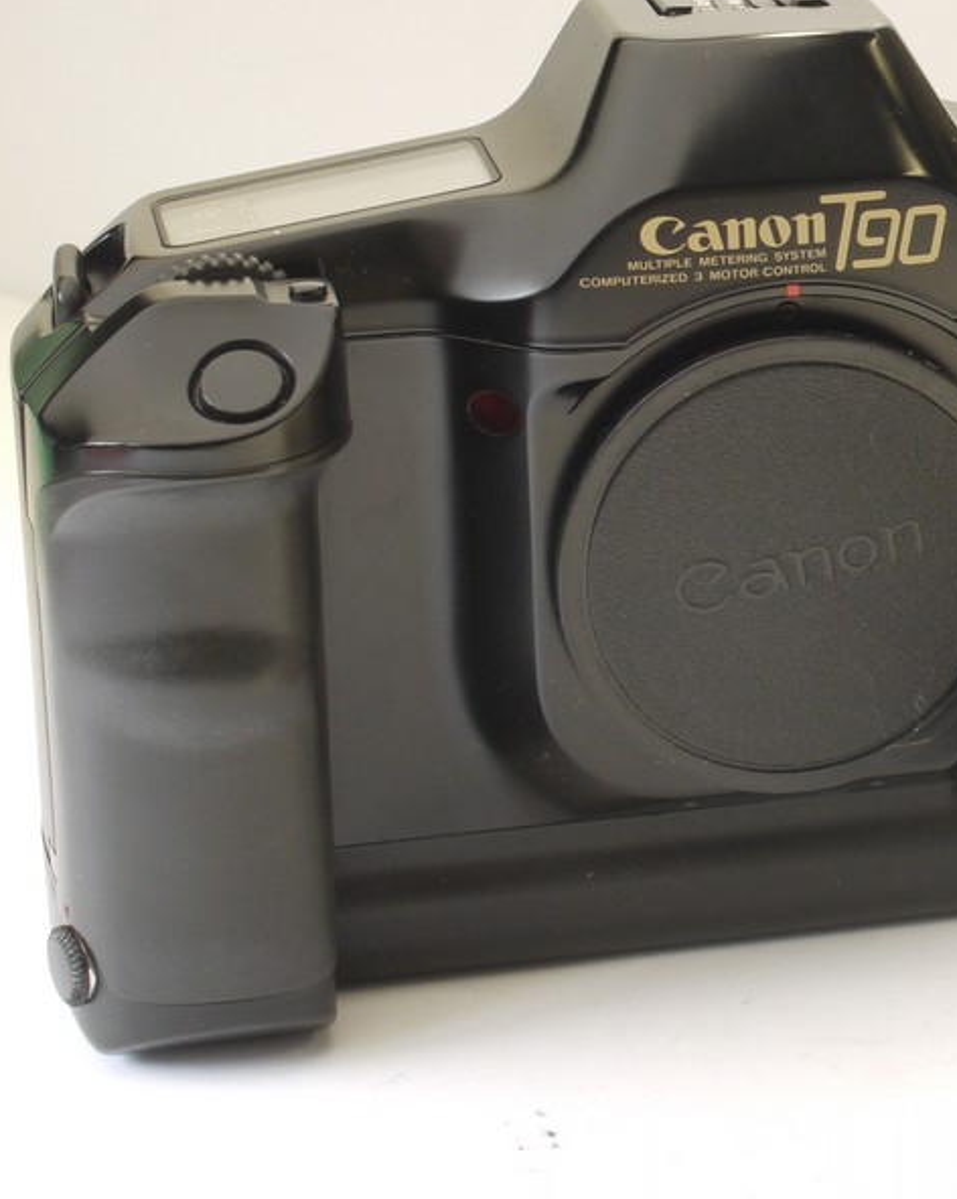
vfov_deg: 16.1
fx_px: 4217
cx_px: 1146
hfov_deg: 12.6
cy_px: 375
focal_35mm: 119
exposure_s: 1/8
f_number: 8
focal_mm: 30
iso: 400
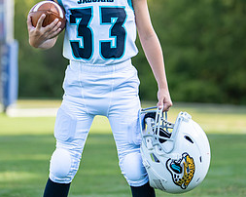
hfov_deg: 13.7
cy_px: 50
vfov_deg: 10.9
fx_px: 1026
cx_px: 109
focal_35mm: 141
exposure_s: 1/2000
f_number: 1.2
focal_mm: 50
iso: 100
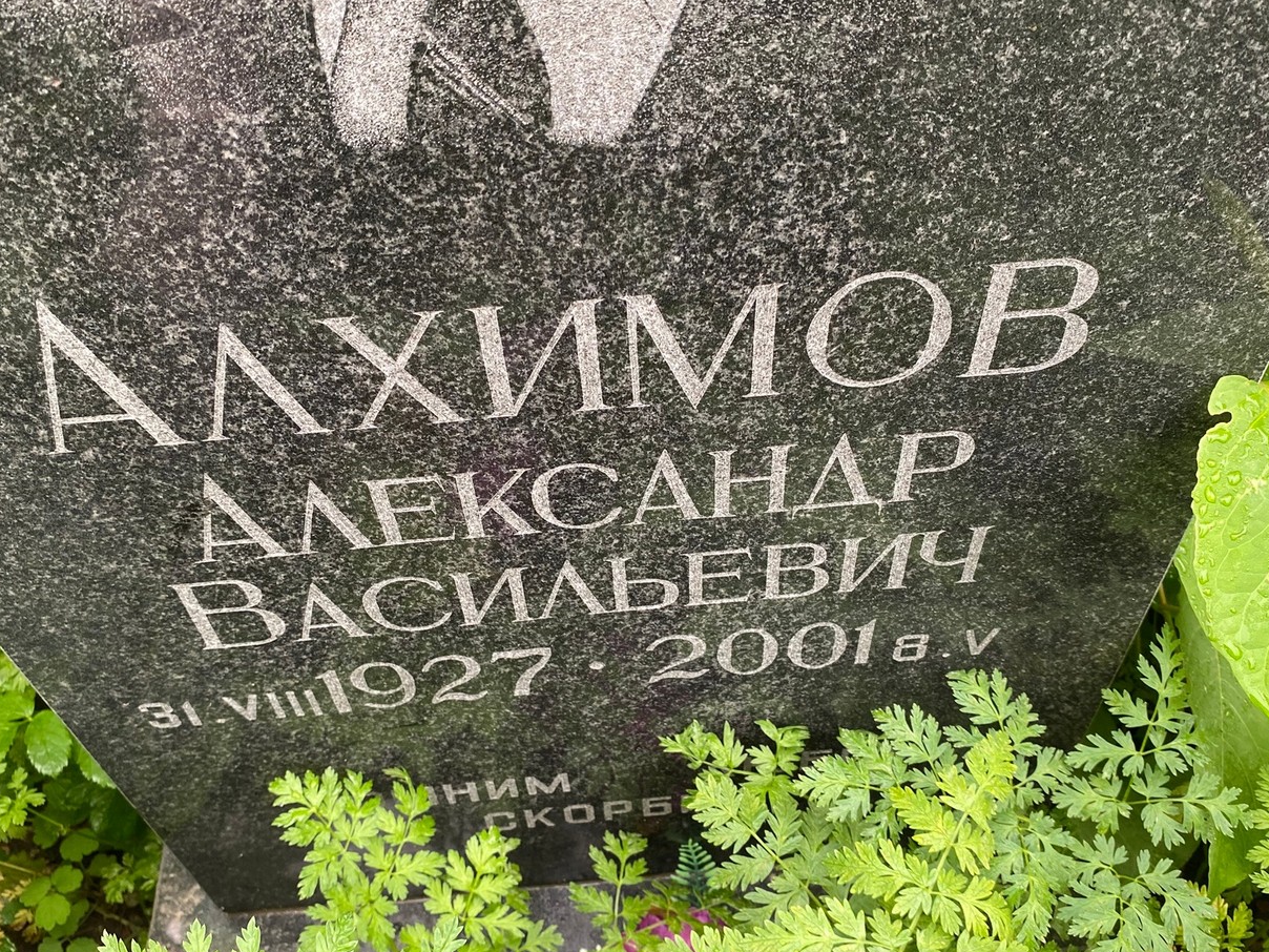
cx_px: 654
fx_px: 1136
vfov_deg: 45.4
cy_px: 517
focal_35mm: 31
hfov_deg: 58.3
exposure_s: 1/121
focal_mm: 4.25
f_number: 1.8
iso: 80
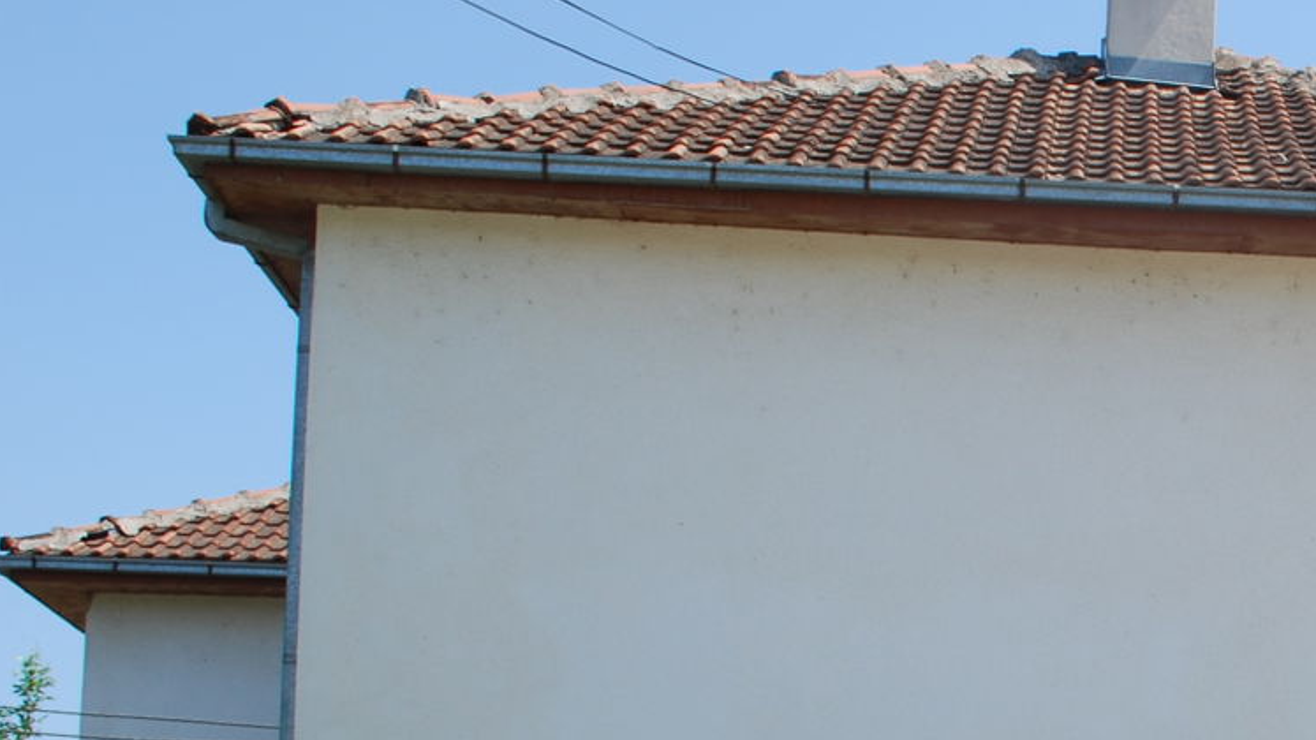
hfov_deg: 21.9
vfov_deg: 13.3
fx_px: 3105
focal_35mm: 89
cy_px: 832
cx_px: 1628
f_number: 8
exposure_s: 1/250
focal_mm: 22
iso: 100
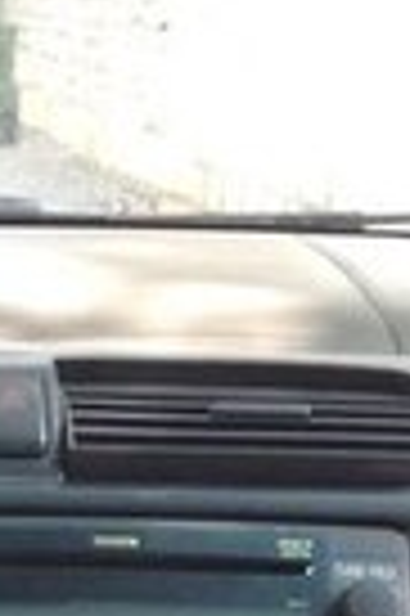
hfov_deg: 8.0
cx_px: -329
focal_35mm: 165
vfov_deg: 12.0
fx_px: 2826
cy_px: 893
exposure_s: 1/60
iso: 32
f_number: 2.4
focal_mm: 3.3
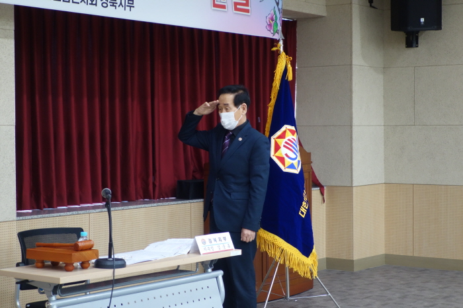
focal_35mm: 80
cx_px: 232
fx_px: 1028
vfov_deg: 17.0
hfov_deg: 25.4
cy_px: 154
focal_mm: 29.8
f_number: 4.5
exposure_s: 1/50
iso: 800
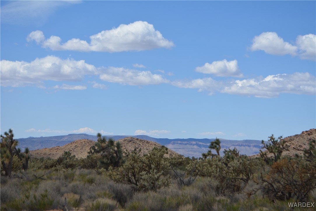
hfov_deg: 24.6
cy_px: 106
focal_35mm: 82
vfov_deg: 16.6
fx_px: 725
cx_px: 158
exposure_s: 1/2000
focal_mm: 55
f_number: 8
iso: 400
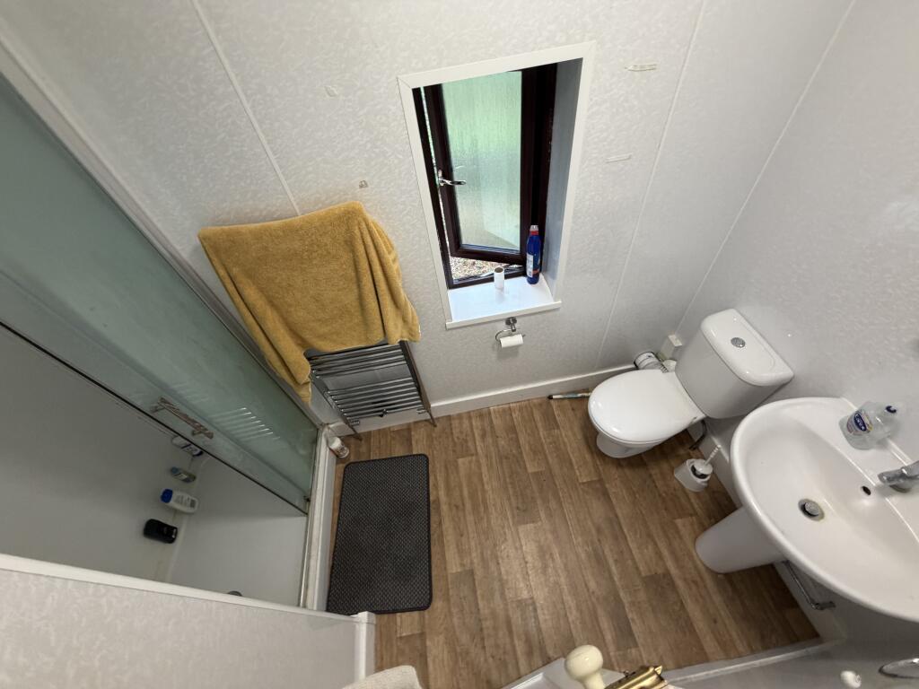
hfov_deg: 102.1
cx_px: 460
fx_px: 372
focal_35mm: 14
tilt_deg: -51.1
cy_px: 344
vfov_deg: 85.7
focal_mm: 2.22
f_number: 2.2
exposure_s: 1/100
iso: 250
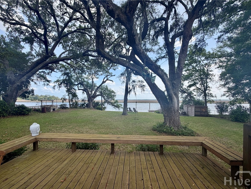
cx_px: 126
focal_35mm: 15
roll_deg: +0.0
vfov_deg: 81.6
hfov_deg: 98.2
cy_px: 101
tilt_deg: -1.1
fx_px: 109
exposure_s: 1/545
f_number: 2.2
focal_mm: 2.22
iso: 40
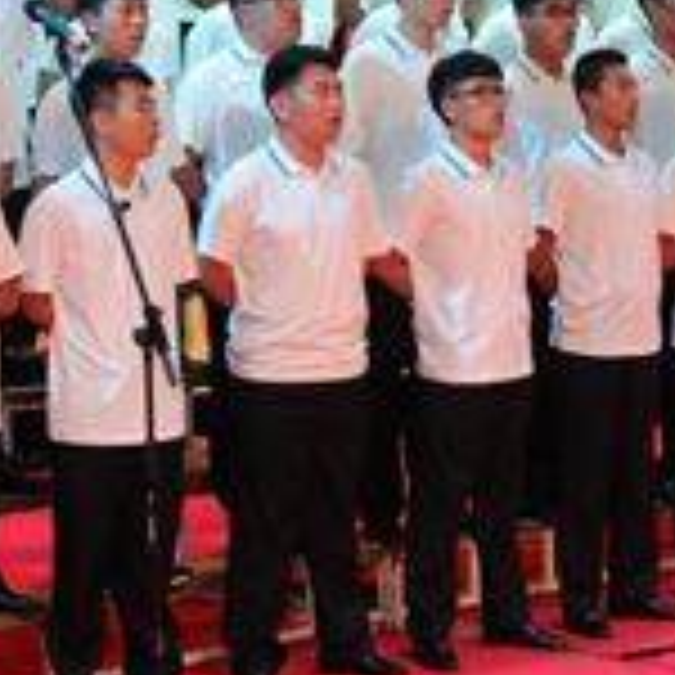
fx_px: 2162
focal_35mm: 98
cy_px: 142
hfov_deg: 17.3
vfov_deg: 17.6
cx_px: 675
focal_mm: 18
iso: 800
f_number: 6.3
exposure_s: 1/80
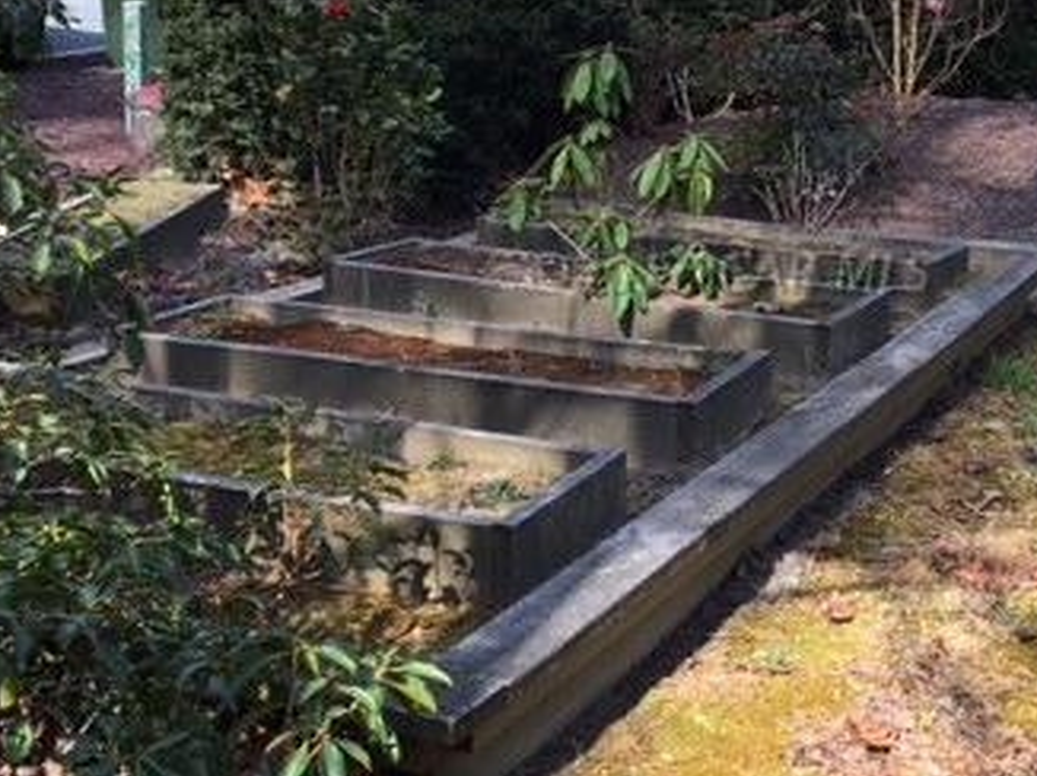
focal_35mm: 57
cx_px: 728
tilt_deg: -11.7
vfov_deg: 25.5
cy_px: 270
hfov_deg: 33.4
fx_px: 1706
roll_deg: -1.8
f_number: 2.2
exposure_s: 1/405
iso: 25
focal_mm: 4.15
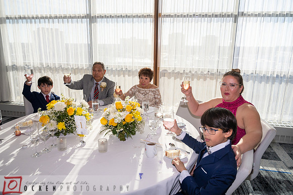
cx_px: 146
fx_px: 224
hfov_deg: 66.4
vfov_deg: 47.1
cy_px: 98
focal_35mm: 28
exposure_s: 1/1600
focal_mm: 27.5
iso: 1000
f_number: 5.6
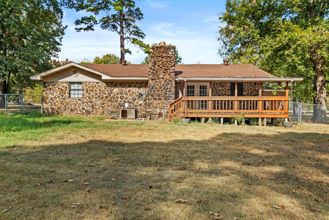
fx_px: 238
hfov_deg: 69.4
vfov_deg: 49.6
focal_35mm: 26
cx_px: 164
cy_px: 110
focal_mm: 17.4
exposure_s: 1/30
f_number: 8
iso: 200
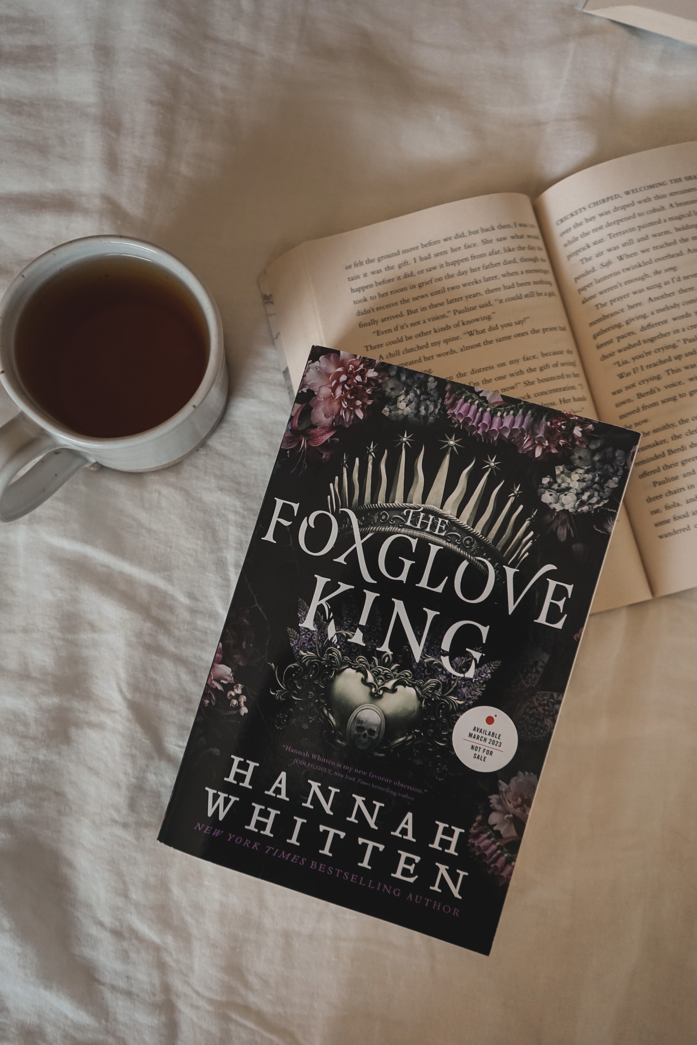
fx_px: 929
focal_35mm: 32
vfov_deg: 58.7
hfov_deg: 41.1
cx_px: 348
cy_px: 522
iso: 1600
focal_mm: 32
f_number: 4
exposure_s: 1/160
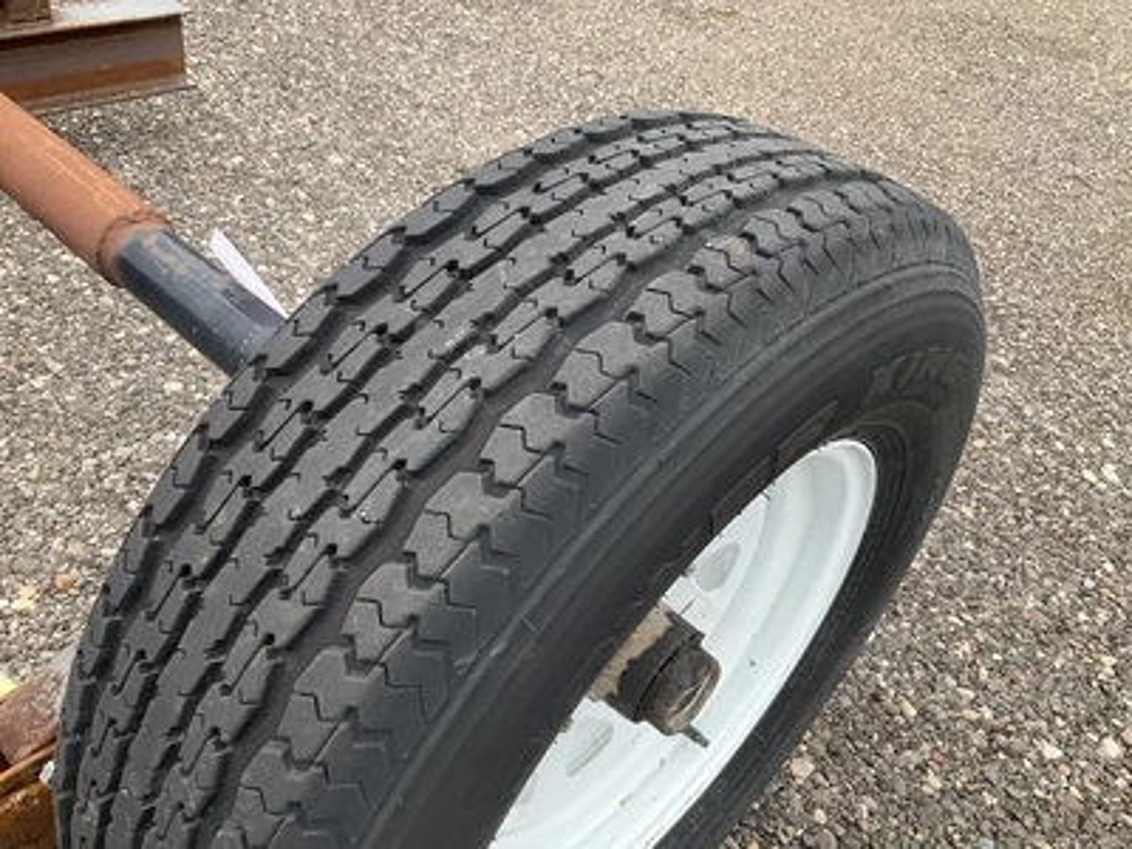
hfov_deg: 61.7
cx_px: 566
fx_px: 948
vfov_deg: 48.2
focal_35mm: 29
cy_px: 424
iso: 25
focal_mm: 3
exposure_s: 1/450
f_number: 1.8
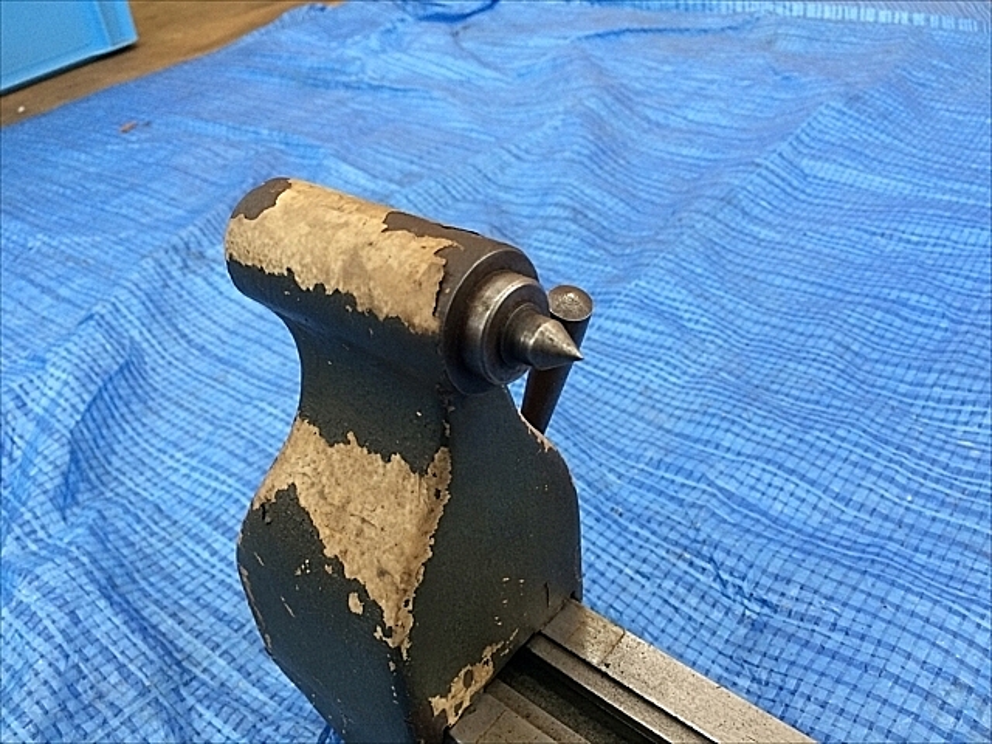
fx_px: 831
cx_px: 496
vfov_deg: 48.2
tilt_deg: -37.7
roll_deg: +5.2
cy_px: 372
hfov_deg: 61.7
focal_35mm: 29
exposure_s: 1/30
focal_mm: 4.15
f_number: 2.2
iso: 125
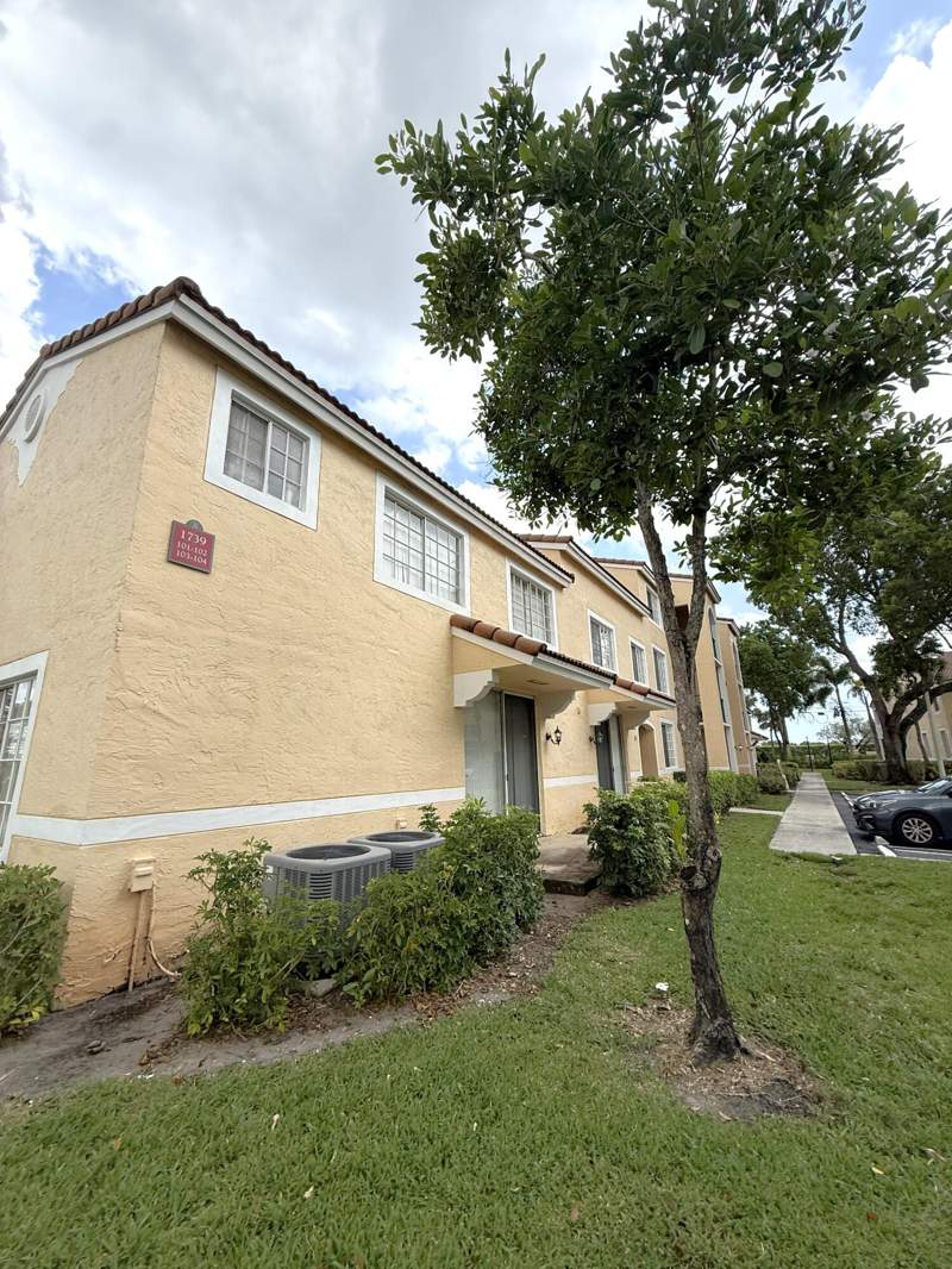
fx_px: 513
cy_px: 634
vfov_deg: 102.1
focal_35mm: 14
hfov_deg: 85.7
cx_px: 476
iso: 64
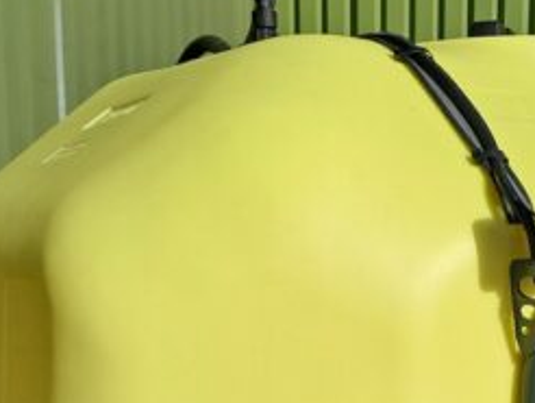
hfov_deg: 27.0
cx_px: 400
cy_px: 443
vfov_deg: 19.8
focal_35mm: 71
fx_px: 1098
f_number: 1.8
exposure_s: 1/2950
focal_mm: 4.65
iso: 32
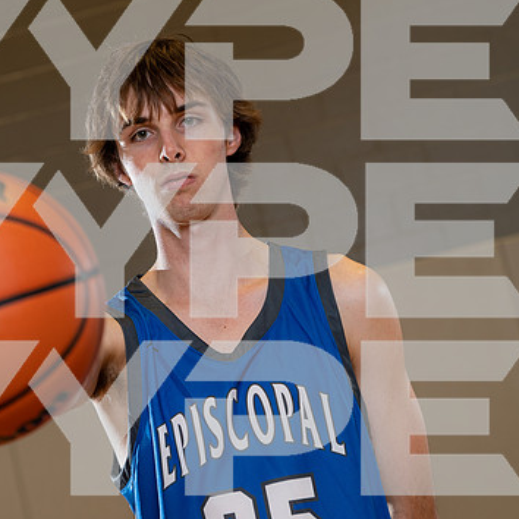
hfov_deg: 18.0
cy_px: 241
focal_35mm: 96
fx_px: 1628
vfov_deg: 18.1
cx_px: 161
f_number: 4
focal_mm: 69
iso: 400
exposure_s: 1/125
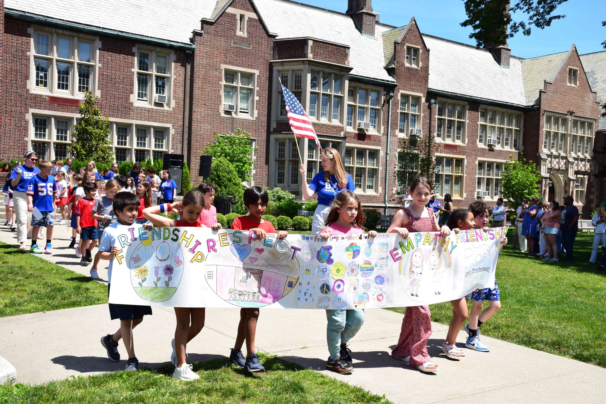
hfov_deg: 47.9
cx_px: 303
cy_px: 202
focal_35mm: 40
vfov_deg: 33.0
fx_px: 682
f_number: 11
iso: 320
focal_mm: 27
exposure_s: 1/500
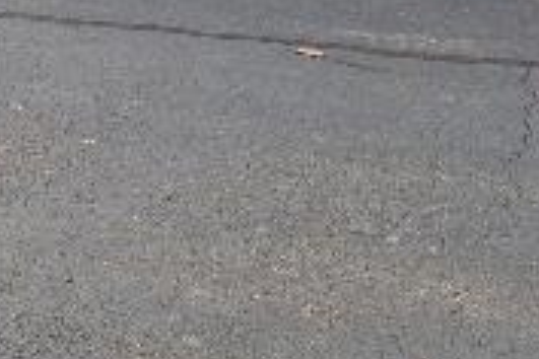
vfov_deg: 13.8
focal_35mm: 87
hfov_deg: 21.8
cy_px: -313
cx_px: -91
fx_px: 1302
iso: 100
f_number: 8
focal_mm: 10
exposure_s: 1/80
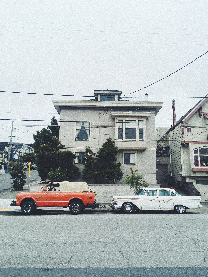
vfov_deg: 61.7
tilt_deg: +12.1
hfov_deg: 48.2
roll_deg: -0.3
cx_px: 104
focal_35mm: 29
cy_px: 138
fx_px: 232
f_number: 2.2
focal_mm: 4.15
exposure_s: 1/1538
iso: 25
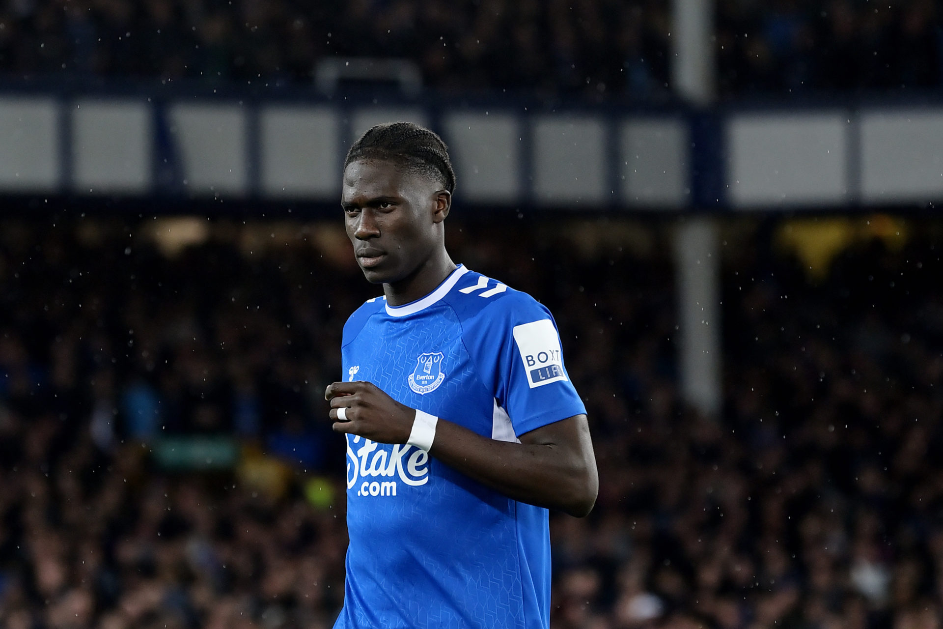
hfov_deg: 14.7
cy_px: 314
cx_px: 472
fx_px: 3667
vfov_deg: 9.8
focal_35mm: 140
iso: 1600
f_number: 2.8
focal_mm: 140
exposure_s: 1/1250
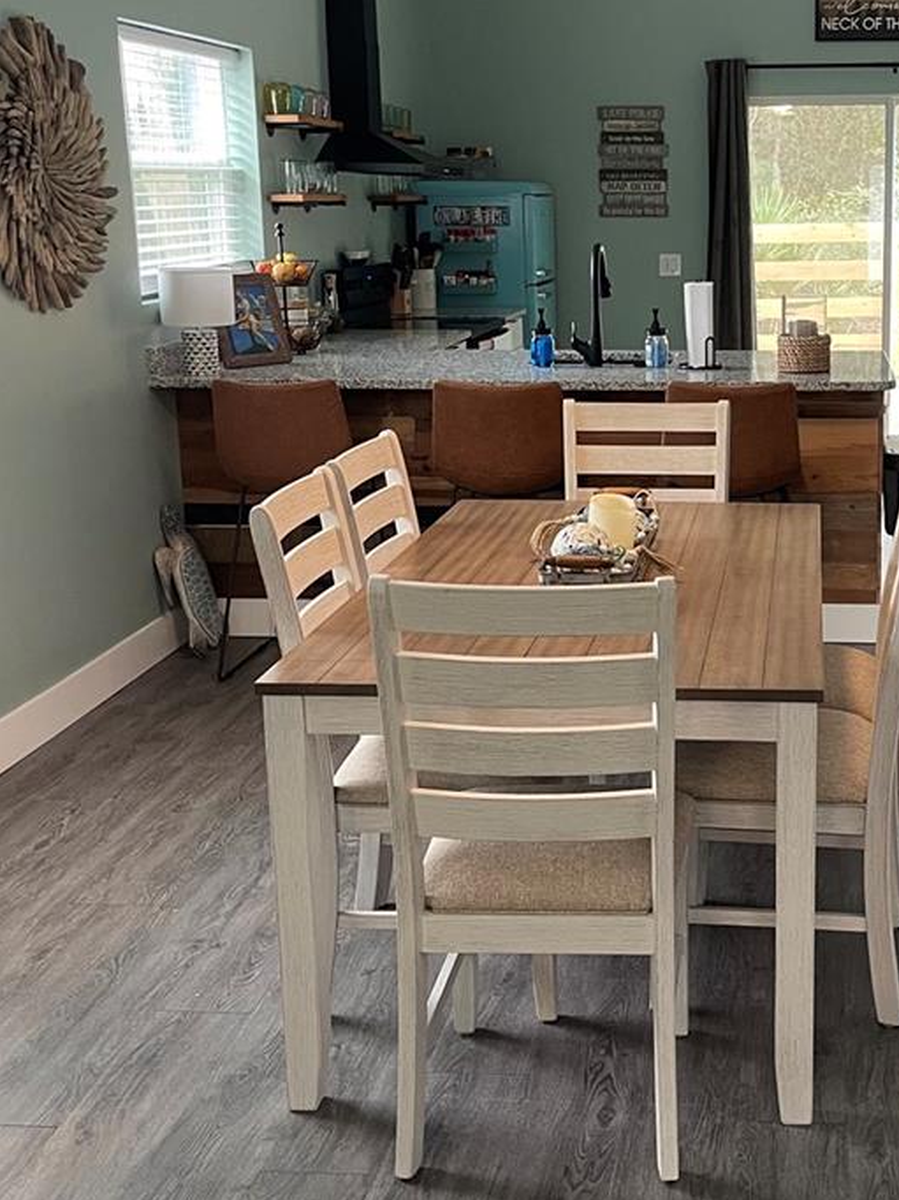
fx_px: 1525
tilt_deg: -11.9
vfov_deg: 42.9
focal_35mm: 44
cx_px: 732
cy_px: 519
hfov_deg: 31.9
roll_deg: +0.6
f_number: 1.6
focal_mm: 5.1
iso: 320
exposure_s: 1/60
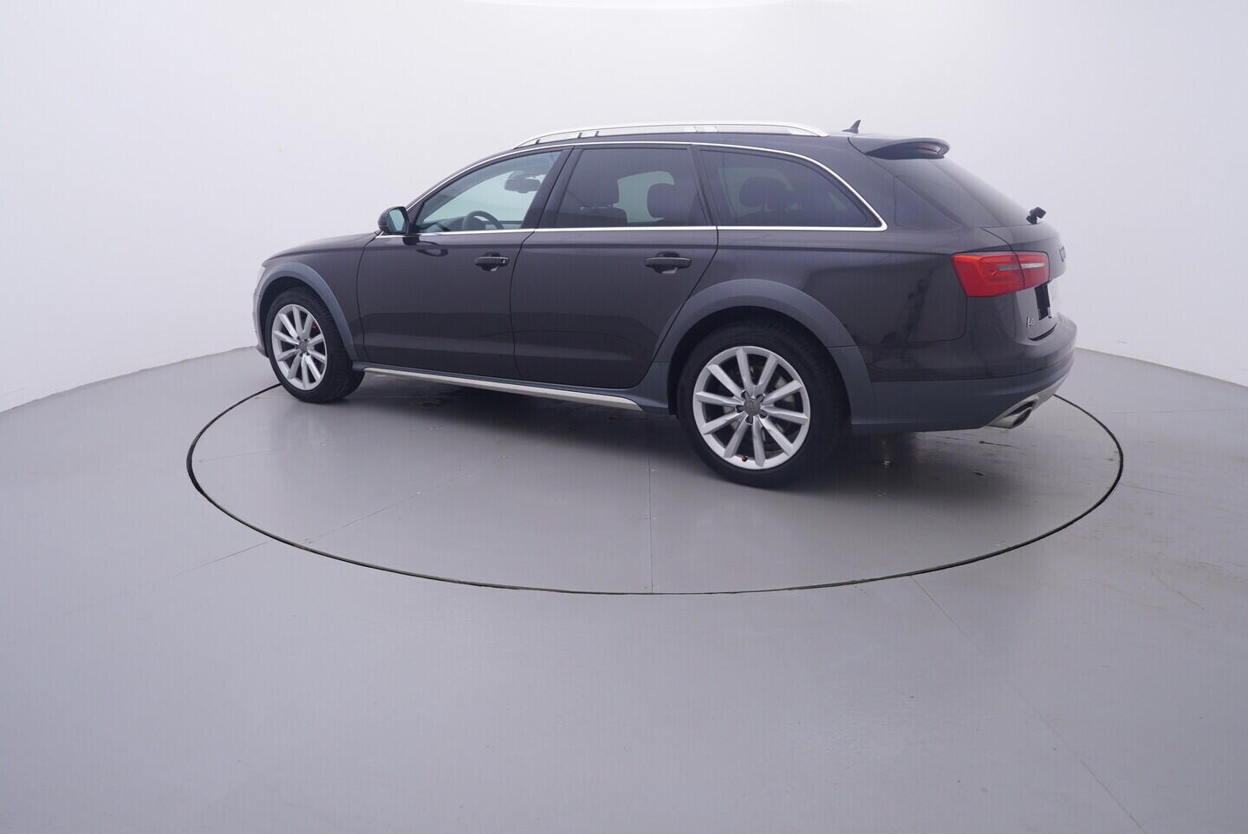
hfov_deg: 77.3
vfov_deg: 56.2
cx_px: 624
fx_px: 780
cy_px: 417
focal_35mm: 22
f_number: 5
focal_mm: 15
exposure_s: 1/80
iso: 200
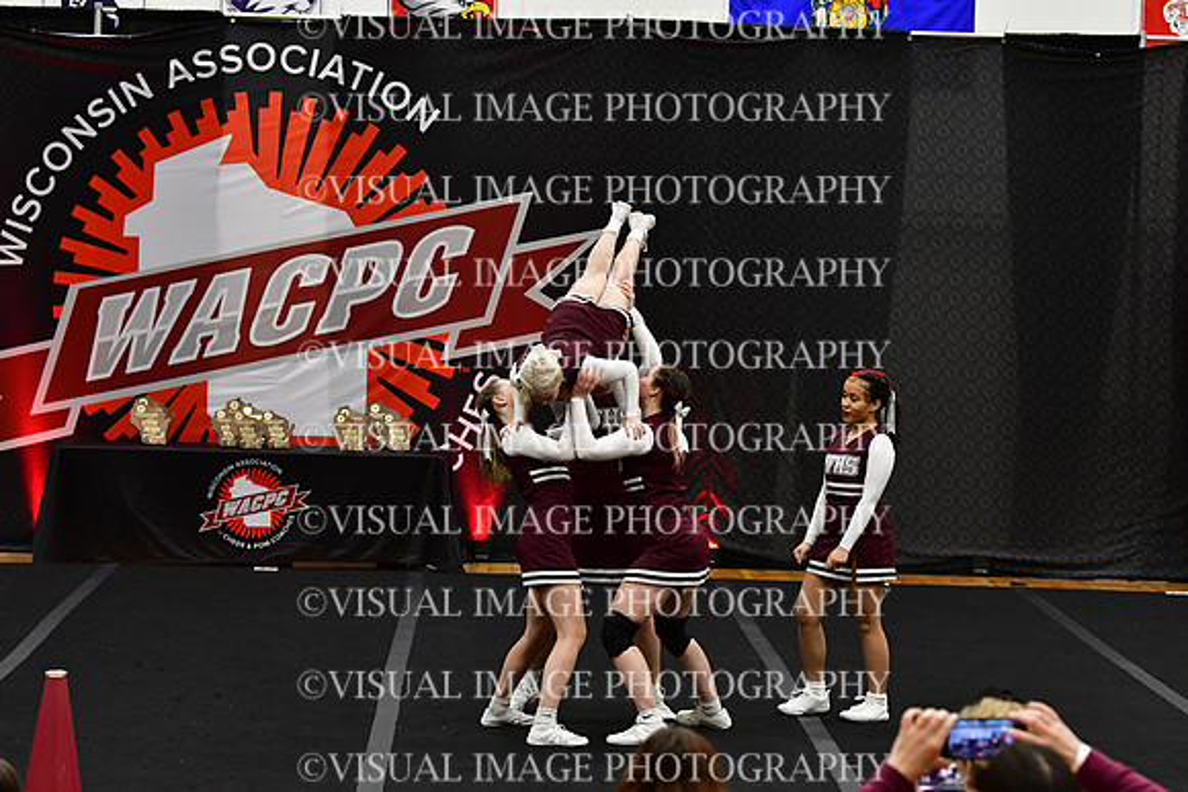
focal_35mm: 123
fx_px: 4060
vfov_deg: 11.2
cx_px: 594
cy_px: 396
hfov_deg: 16.6
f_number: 4
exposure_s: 1/500
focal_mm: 82
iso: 4000
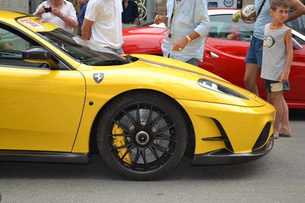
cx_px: 152
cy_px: 102
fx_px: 661
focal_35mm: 78
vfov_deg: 17.5
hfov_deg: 26.0
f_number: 5.6
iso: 200
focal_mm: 52
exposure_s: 1/125
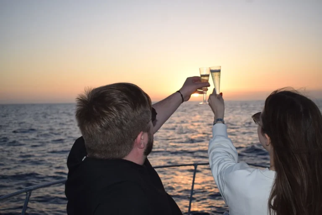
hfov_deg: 45.0
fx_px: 389
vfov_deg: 30.8
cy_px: 108
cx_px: 161
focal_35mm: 44
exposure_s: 1/200
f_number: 5
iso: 110
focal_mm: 29
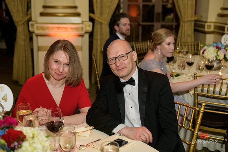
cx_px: 114
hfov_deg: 41.1
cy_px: 76
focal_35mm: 48
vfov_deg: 28.1
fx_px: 304
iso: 1600
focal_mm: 48
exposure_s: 1/100
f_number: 3.2
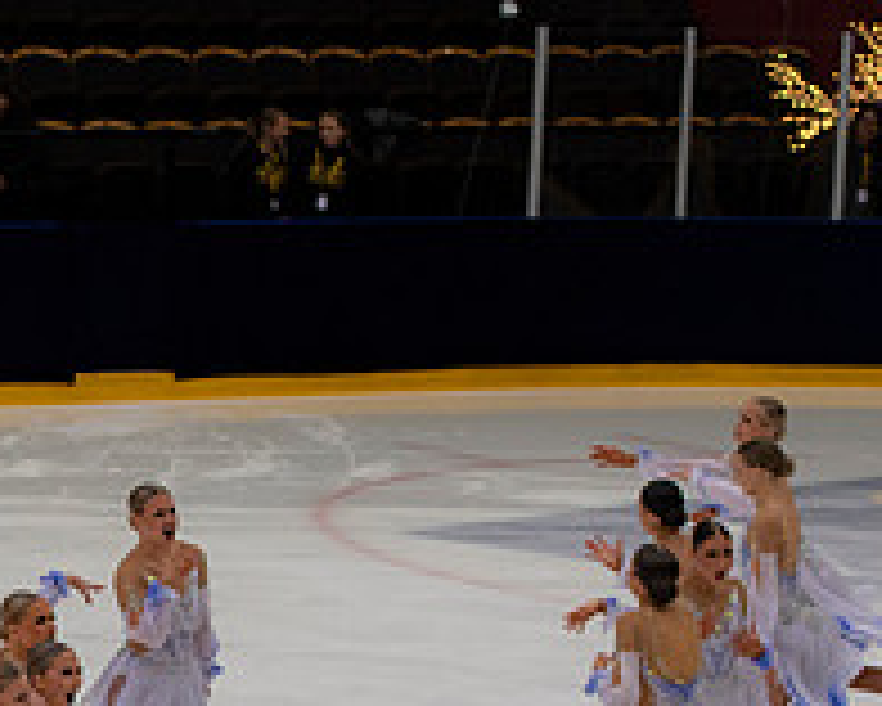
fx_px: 7626
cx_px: -284
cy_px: 762
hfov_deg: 6.6
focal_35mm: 292
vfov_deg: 5.3
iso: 450
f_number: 3.5
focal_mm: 70
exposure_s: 1/400
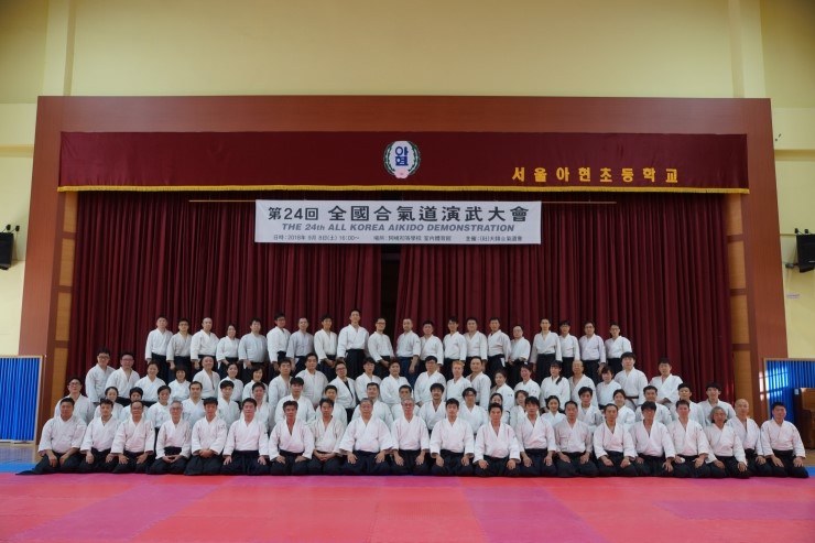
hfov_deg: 61.9
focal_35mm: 30
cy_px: 272
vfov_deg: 43.6
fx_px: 679
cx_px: 408
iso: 320
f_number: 4
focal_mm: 20
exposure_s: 1/60
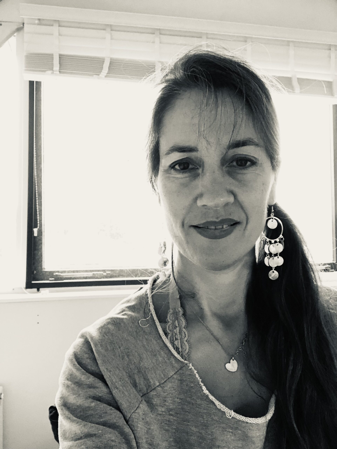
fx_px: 415
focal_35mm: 32
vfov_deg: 56.8
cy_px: 224
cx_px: 168
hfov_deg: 44.2
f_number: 2.2
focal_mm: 2.87
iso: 320
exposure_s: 1/60
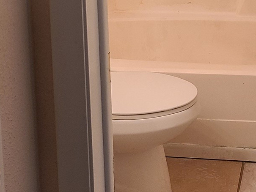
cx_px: 249
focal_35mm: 88
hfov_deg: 21.6
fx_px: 651
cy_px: -81
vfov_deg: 15.7
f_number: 1.8
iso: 160
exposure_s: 1/60
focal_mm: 5.4
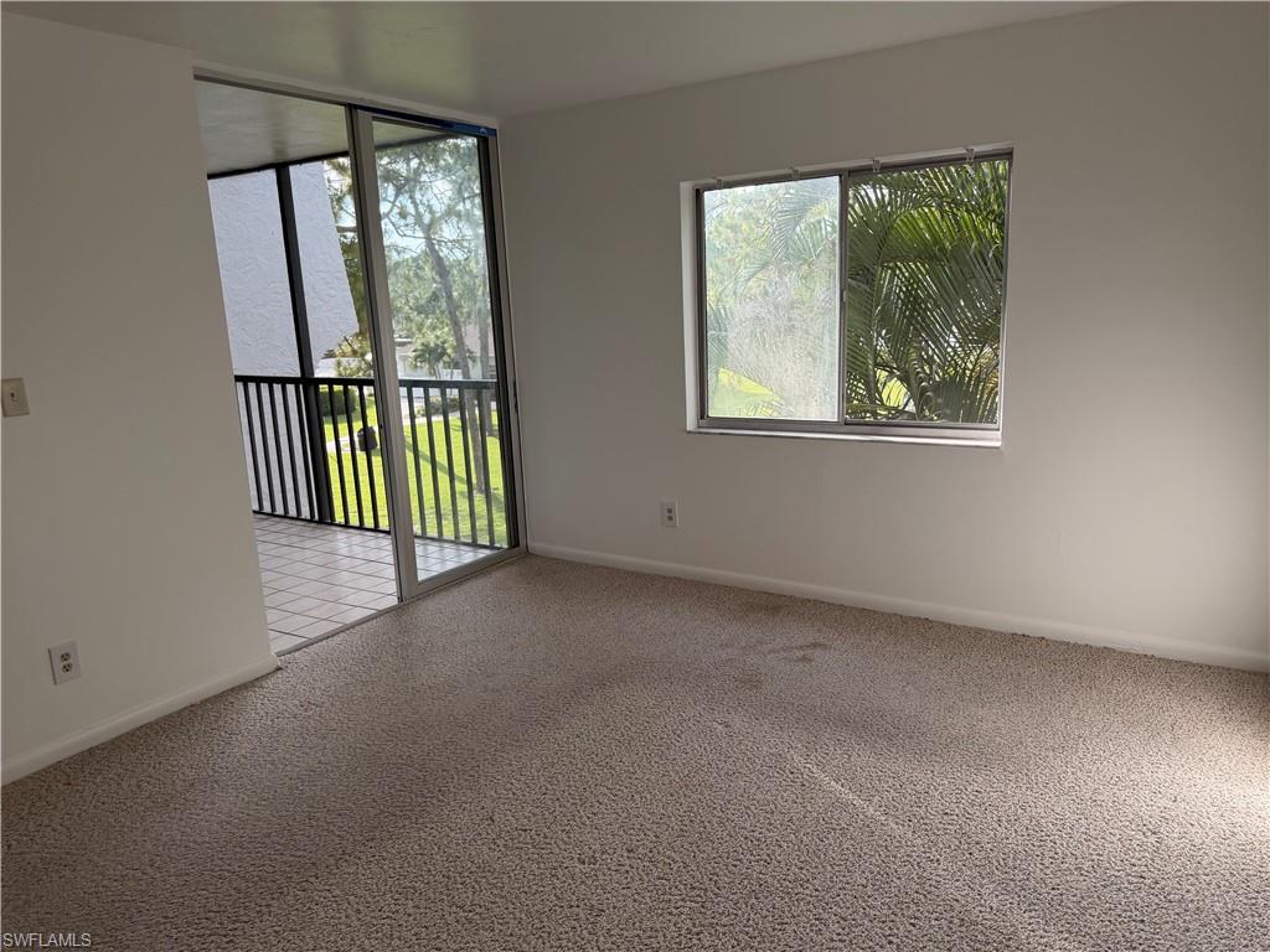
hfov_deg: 71.6
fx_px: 881
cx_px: 635
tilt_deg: -11.6
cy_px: 476
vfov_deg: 56.8
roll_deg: +2.9
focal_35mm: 24
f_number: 1.78
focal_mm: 6.76
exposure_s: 1/617
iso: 100
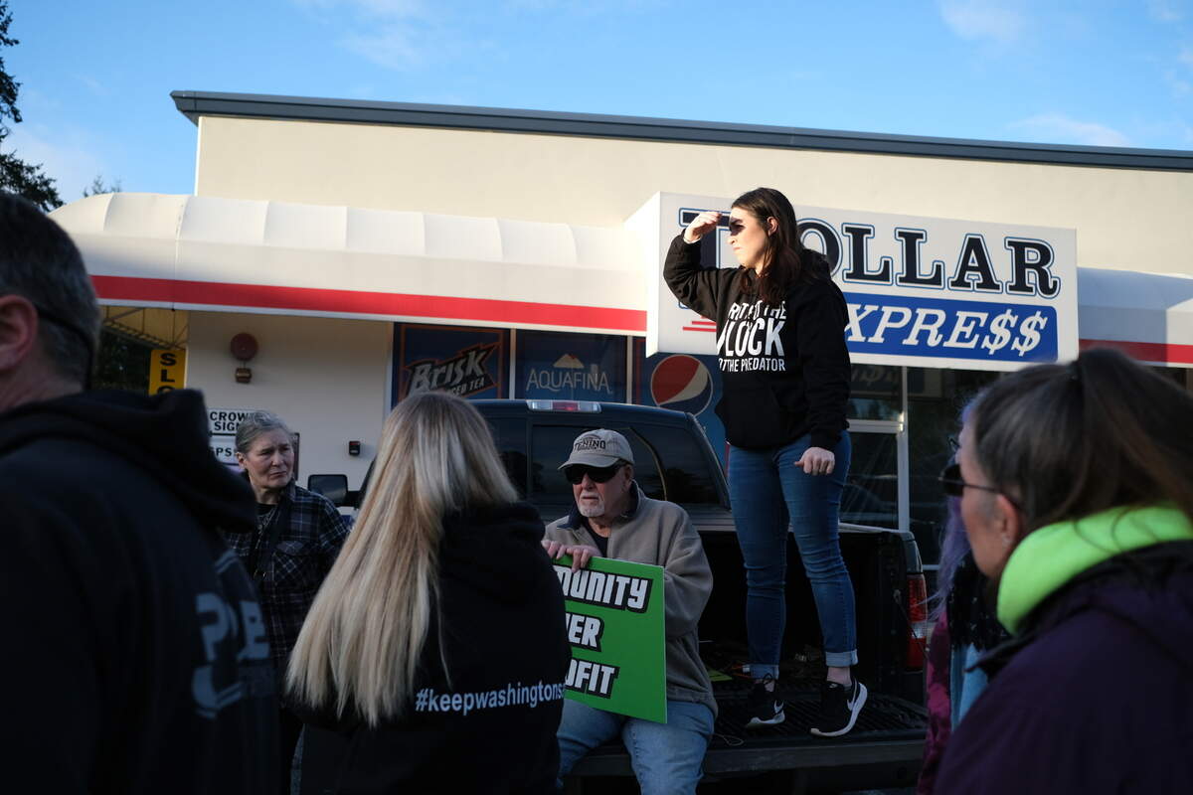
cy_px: 398
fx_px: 1160
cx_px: 596
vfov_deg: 37.9
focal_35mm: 35
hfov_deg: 54.4
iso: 400
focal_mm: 23
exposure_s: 1/1600
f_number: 2.8
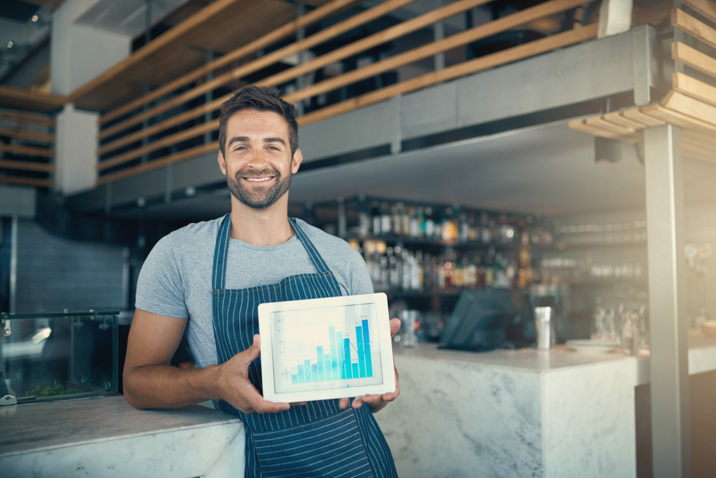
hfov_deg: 54.4
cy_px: 239
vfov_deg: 37.9
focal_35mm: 35
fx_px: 696
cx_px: 358
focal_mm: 35
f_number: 1.8
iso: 125
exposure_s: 1/125
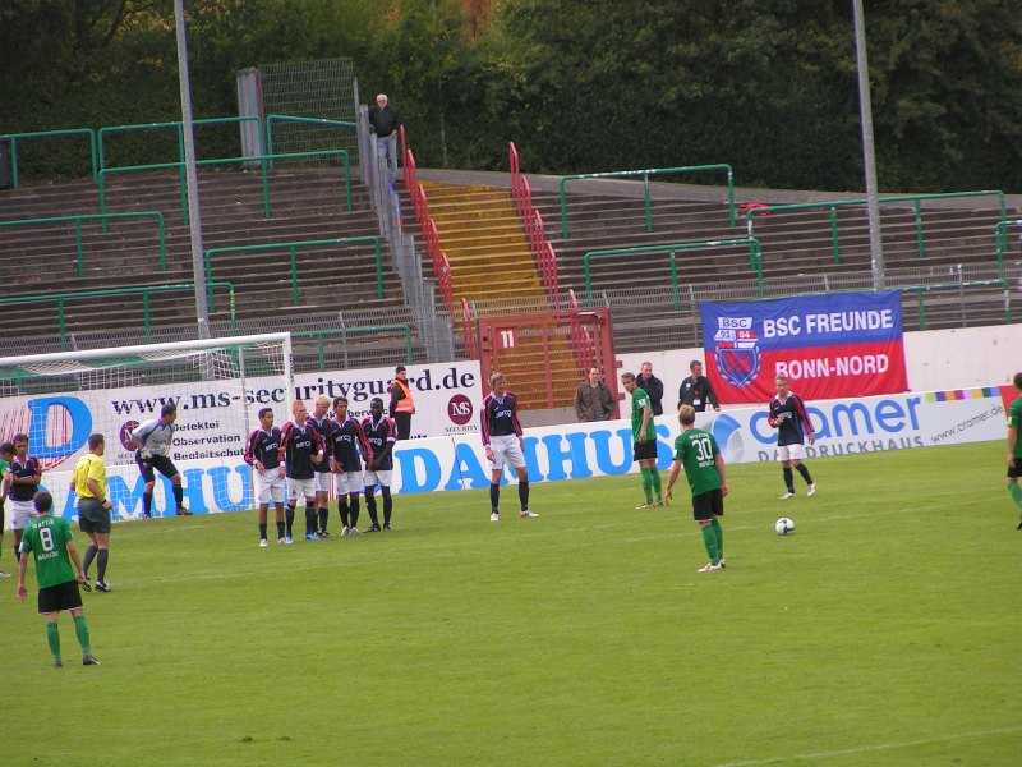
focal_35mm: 259
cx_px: 511
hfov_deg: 7.6
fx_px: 7647
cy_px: 384
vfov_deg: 5.7
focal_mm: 39.6
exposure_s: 1/400
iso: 50
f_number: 3.5
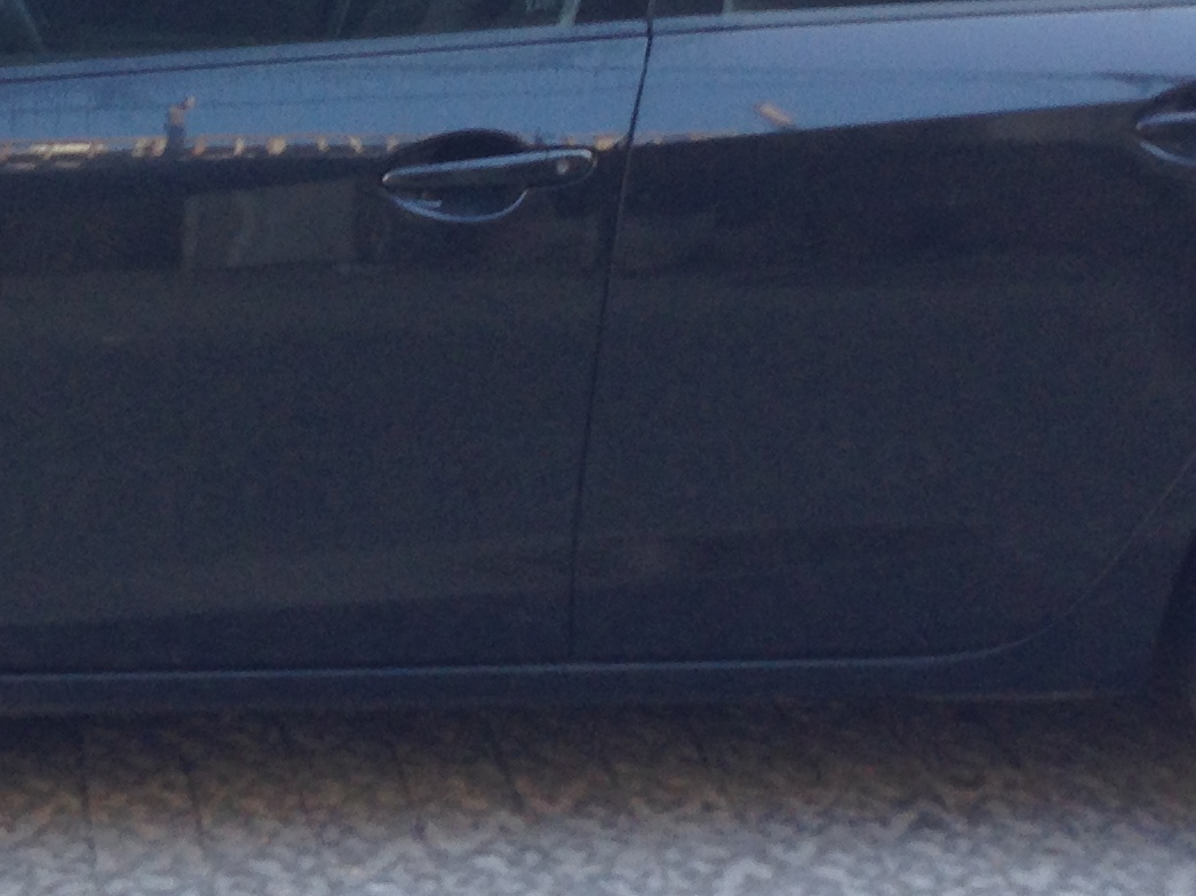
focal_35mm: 103
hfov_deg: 18.9
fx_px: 3558
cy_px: -38
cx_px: 221
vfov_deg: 14.1
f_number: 2.4
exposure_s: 1/120
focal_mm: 4.12
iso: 50
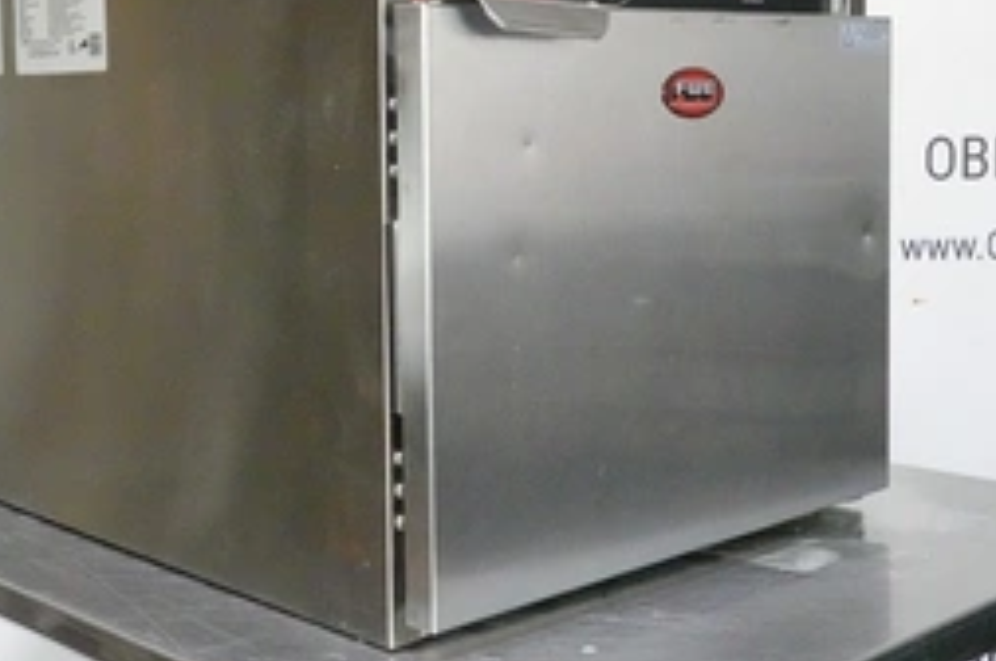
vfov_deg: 23.6
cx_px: 339
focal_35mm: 57
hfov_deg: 34.8
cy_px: 209
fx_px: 1575
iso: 6400
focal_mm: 13.29
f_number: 11
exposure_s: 1/40
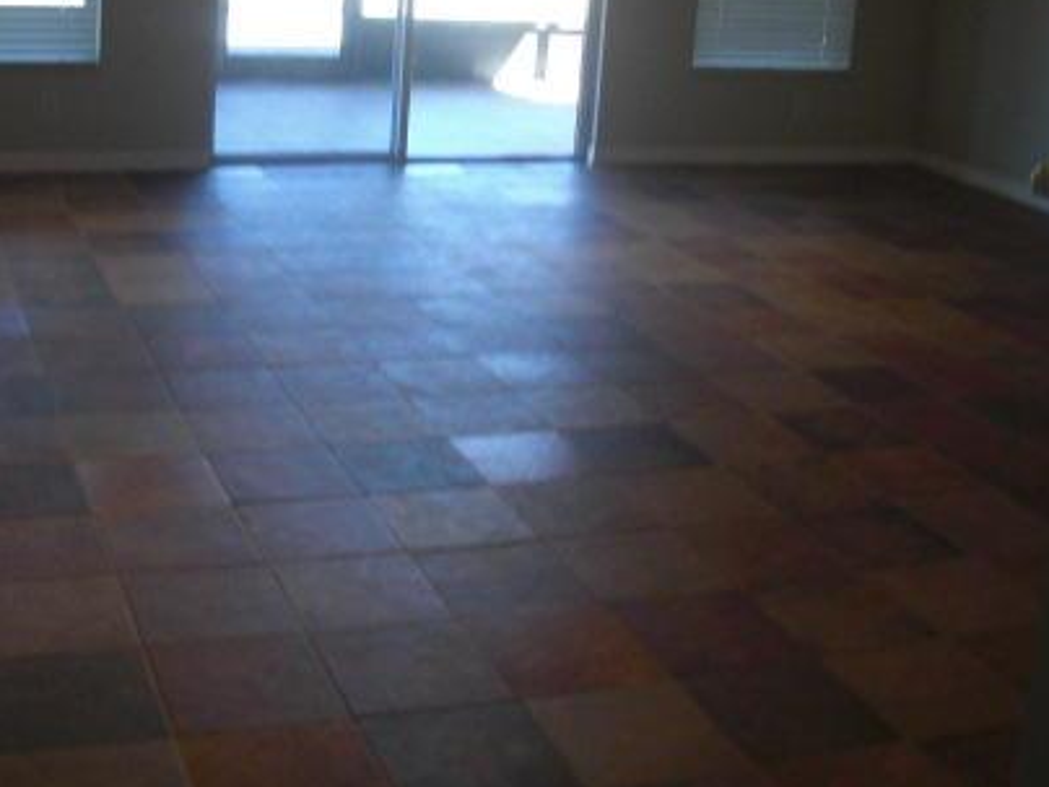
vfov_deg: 25.4
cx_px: 408
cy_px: 216
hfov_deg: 33.6
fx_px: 1727
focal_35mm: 57
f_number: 2.8
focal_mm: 6.3
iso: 200
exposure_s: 1/60
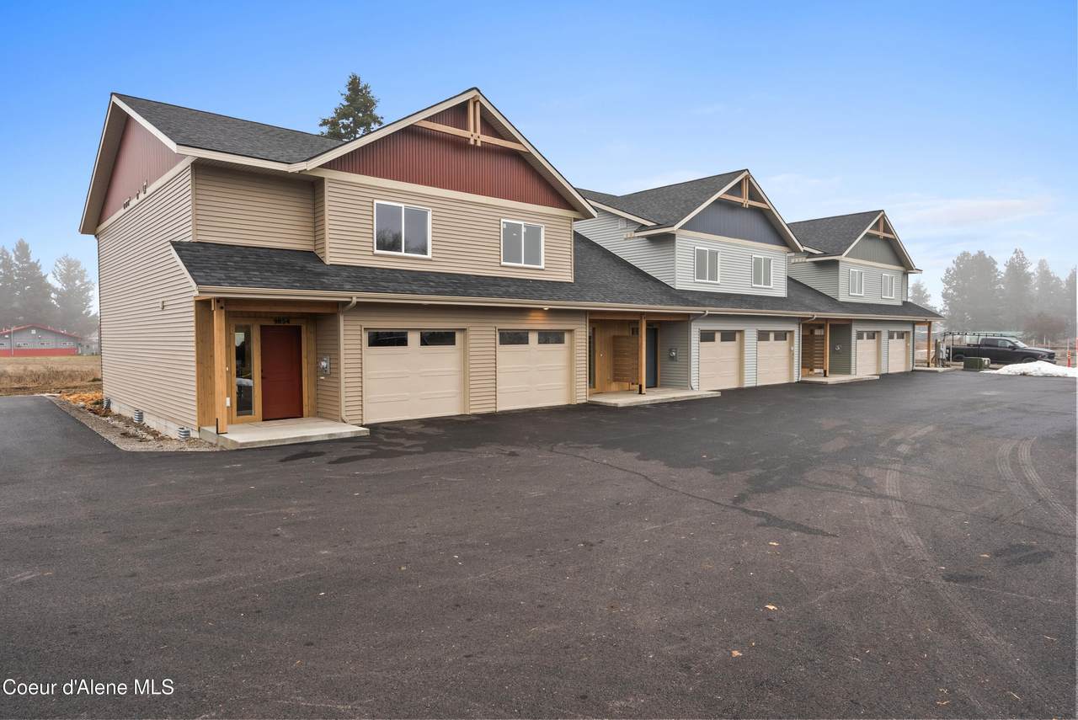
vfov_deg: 59.6
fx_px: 629
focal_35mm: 21
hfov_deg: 81.2
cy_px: 360
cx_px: 539
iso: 400
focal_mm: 21
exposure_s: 1/125
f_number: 8
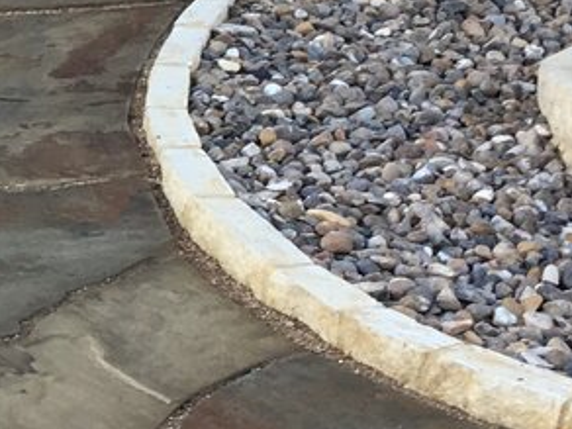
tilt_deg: -13.4
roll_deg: -1.1
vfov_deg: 9.3
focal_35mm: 159
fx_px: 2627
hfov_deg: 11.3
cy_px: 196
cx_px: -539
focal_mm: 4.15
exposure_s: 1/120
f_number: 2.2
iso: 40
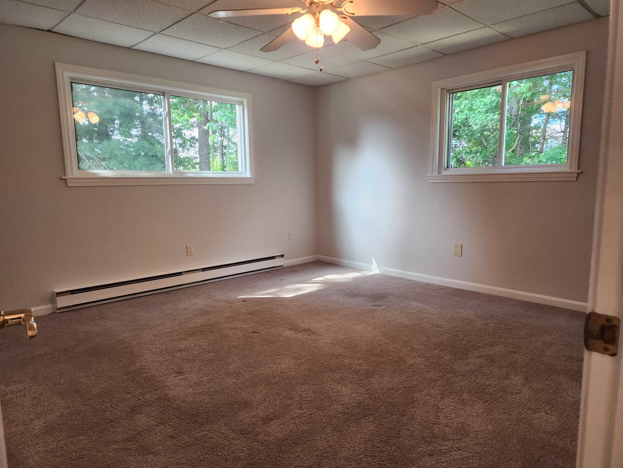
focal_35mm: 23
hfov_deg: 73.9
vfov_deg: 58.9
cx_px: 312
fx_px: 414
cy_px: 234
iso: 160
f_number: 1.8
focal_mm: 6.4
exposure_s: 1/120
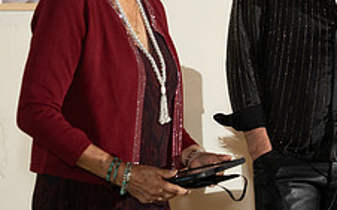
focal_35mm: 151
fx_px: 1386
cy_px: 59
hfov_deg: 13.8
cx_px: 268
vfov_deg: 8.7
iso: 1600
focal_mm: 57.6
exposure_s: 1/125
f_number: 2.8
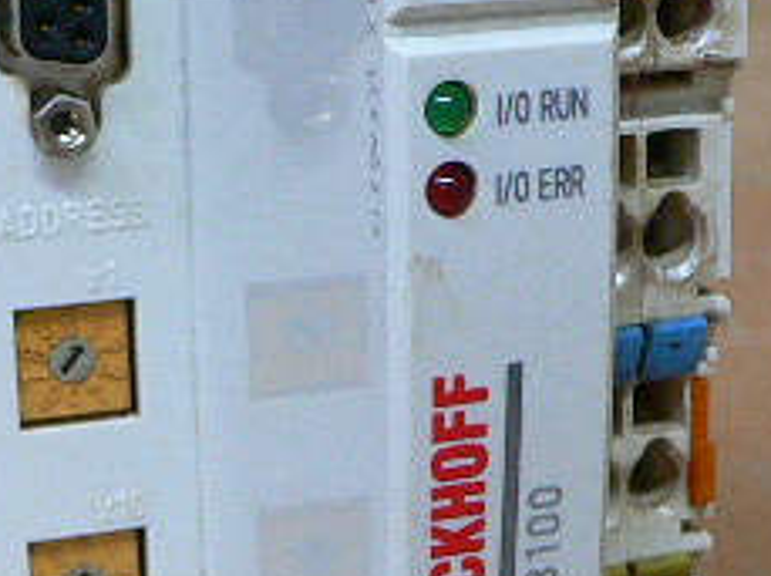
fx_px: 2179
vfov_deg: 15.0
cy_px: 165
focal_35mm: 98
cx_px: 357
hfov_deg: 20.1
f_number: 2.8
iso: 200
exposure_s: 1/25
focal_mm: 4.6
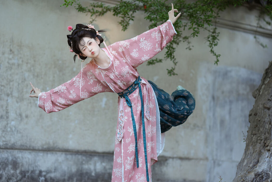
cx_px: 135
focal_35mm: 86
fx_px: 650
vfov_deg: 15.9
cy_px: 91
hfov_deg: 23.6
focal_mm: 85
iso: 160
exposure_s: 1/320
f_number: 1.8
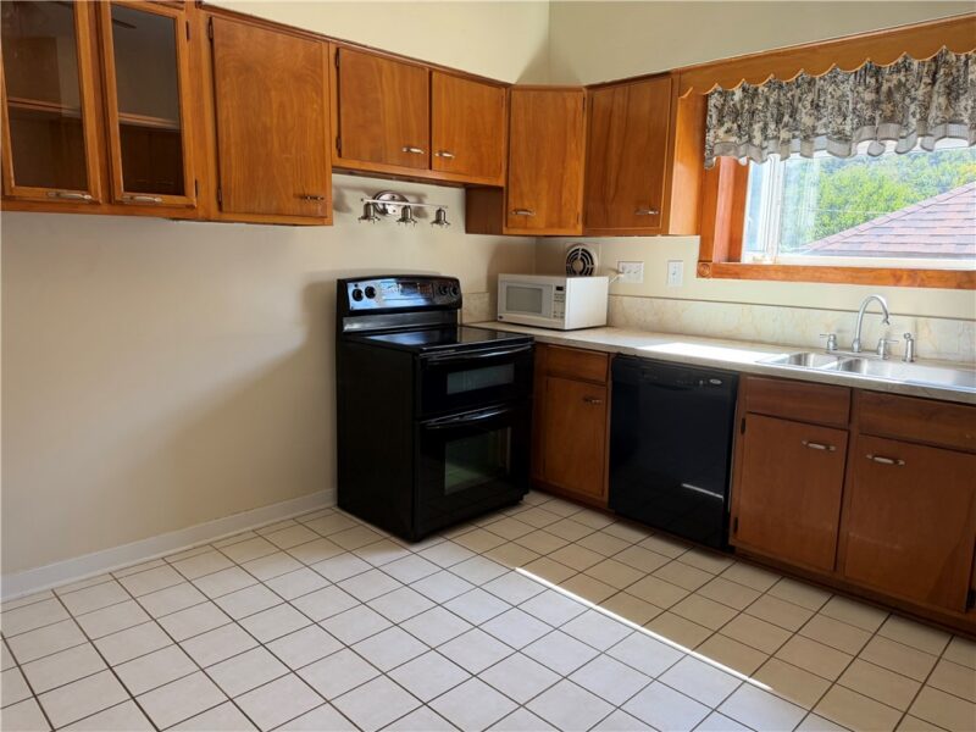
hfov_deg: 71.6
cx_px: 488
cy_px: 366
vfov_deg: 56.8
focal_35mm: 24
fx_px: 677
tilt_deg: -9.3
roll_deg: -0.7
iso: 125
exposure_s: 1/198
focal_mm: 6.76
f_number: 1.78
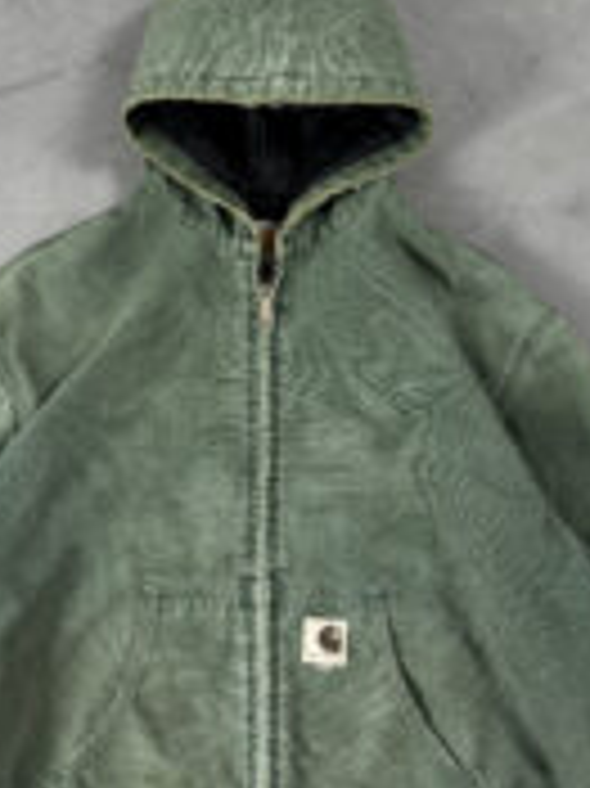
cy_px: 482
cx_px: 279
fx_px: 1251
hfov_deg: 26.5
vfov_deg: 34.8
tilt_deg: -83.6
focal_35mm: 55
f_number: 1.78
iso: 125
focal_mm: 6.76
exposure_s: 1/60
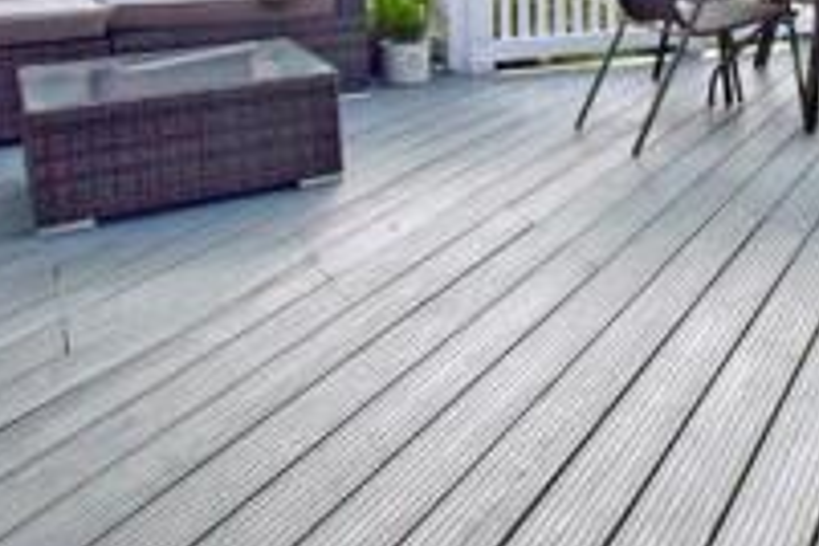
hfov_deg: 32.2
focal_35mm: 49
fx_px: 1115
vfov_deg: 24.8
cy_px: -116
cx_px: 1023
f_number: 22
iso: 500
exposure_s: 1/250
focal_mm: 10
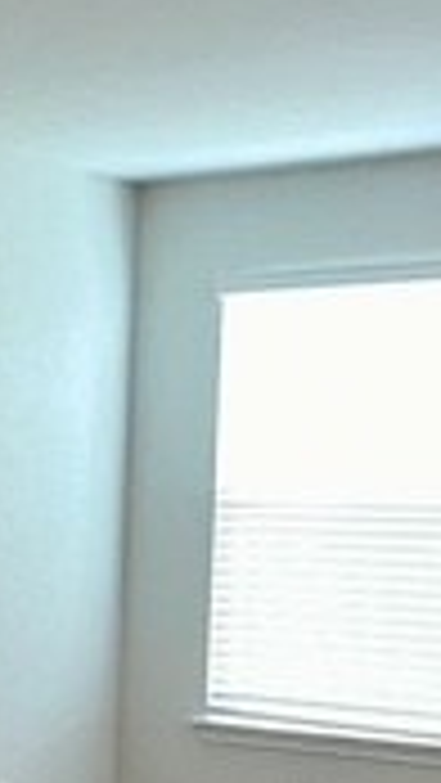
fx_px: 1828
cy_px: 576
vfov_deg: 24.0
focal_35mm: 88
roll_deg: -1.8
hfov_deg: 11.4
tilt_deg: -2.1
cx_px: -612
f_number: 1.8
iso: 500
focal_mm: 1.57
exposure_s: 1/60
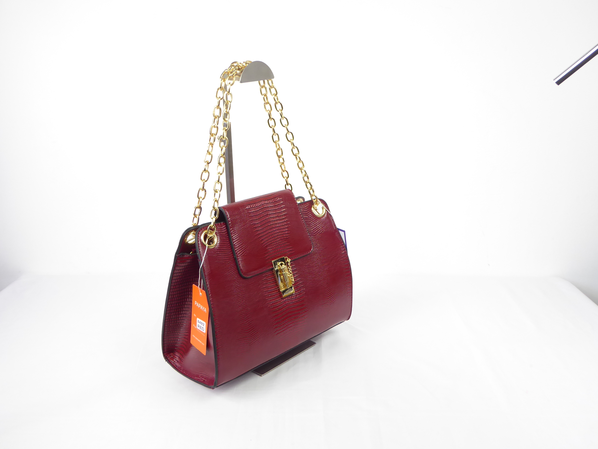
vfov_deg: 44.2
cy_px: 224
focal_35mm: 32
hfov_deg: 56.8
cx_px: 299
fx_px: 553
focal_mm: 5.4
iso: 250
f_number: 3.5
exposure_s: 1/60
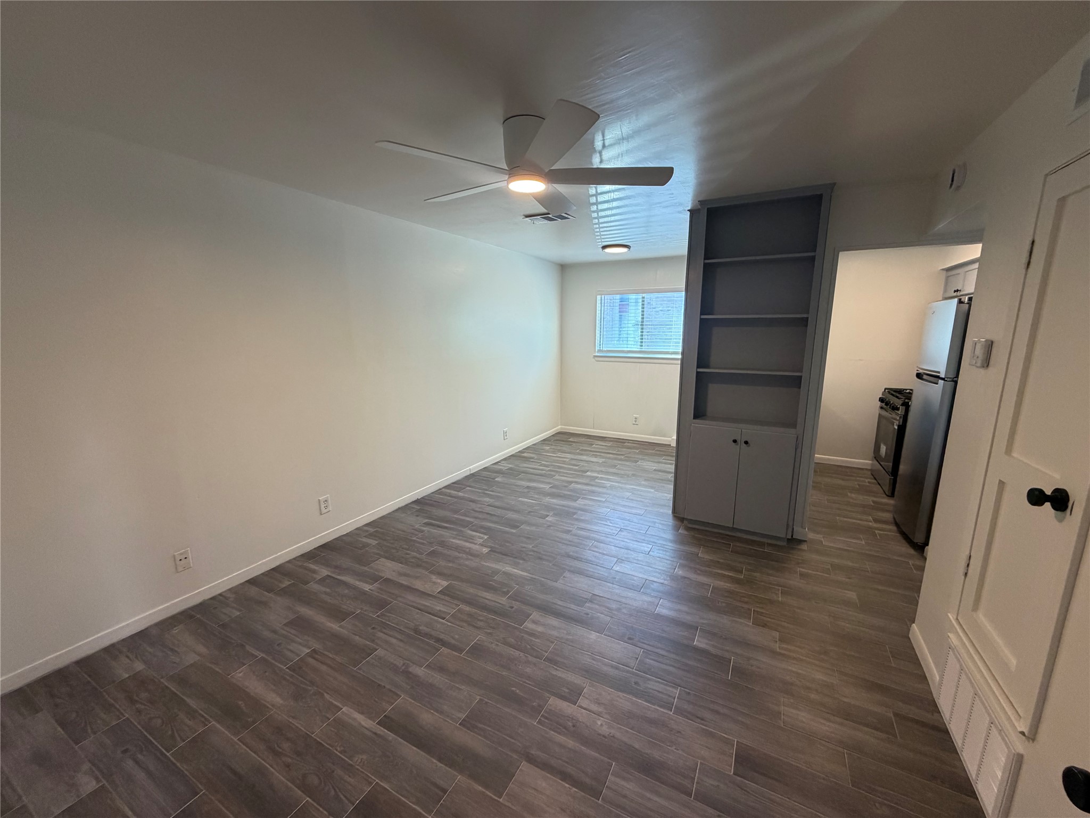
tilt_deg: -11.3
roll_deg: +1.0
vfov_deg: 85.7
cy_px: 409
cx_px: 545
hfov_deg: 102.1
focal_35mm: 14
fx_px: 441
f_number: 2.2
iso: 320
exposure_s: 1/120
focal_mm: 2.22
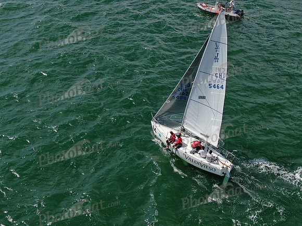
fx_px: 419
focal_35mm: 48
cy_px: 113
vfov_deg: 30.3
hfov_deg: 39.7
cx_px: 151
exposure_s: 1/1000
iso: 100
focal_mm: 8.6
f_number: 3.8
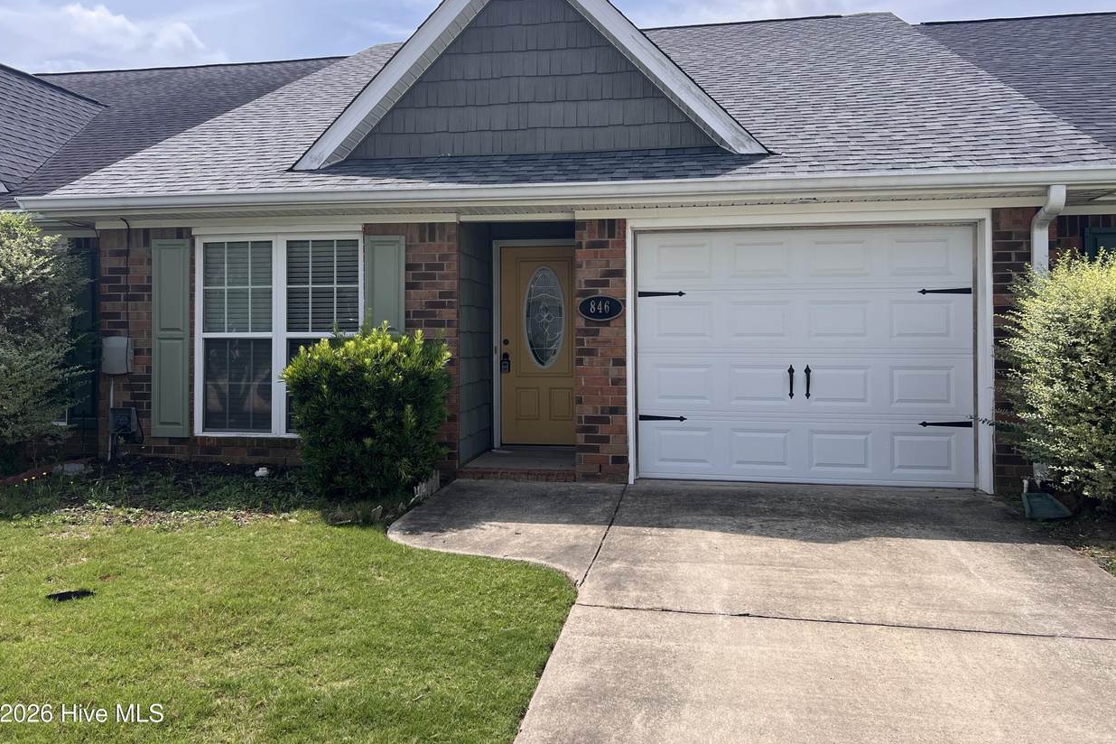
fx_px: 868
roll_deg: +0.9
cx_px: 557
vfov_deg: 46.3
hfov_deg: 65.5
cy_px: 320
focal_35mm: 28
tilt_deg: +2.3
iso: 50
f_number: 1.5
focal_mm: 5.7
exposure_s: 1/3704
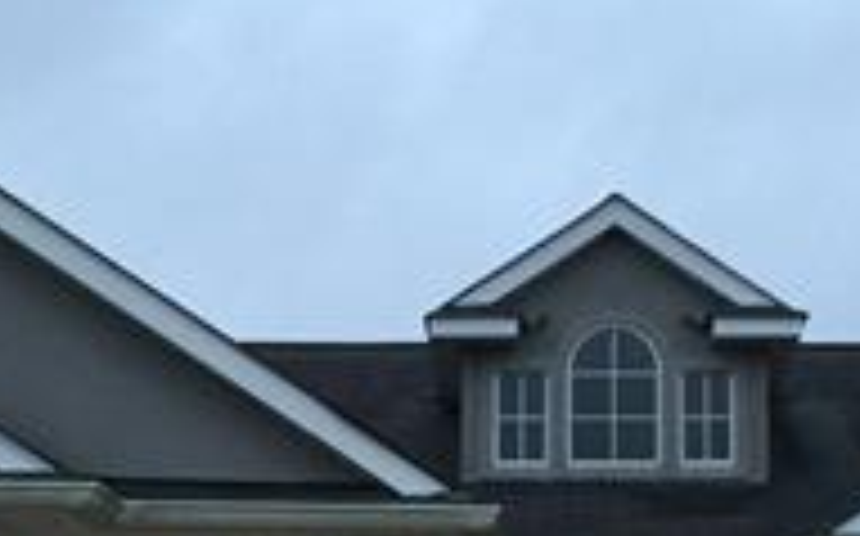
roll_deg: -0.3
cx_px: 522
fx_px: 2412
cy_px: 739
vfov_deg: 12.2
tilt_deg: +3.6
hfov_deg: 20.2
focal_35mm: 103
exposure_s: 1/15
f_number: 2.2
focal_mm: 4.15
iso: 40
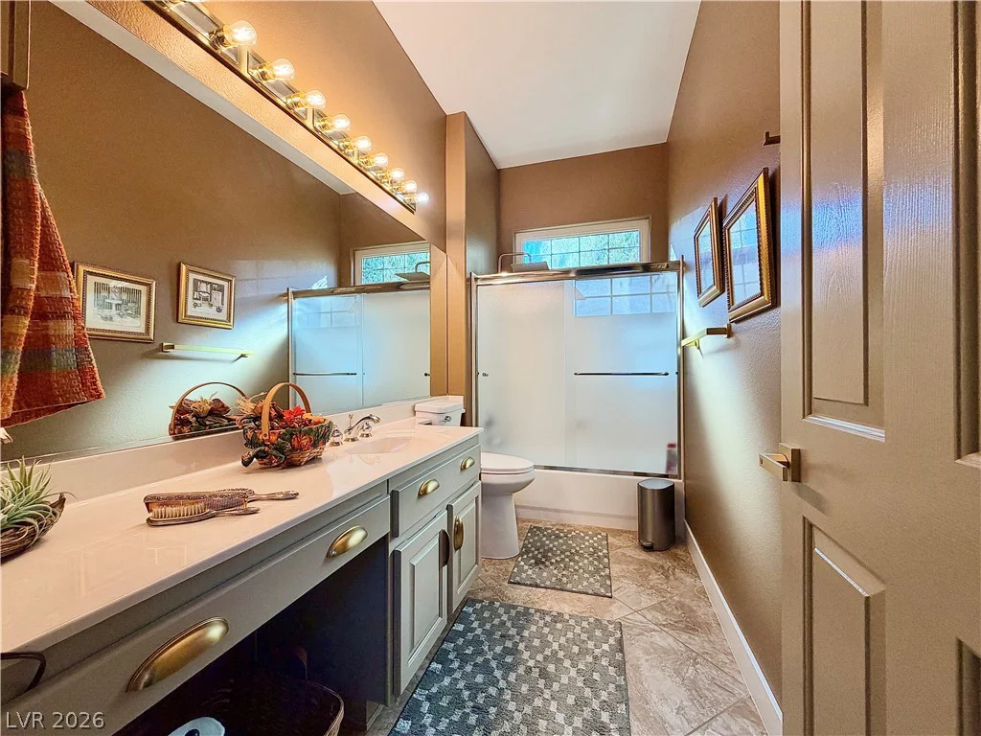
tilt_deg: +1.2
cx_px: 490
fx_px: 397
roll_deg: +0.4
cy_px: 368
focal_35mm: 14
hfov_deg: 102.1
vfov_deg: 85.7
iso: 125
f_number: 2.2
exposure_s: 1/120
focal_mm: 2.22
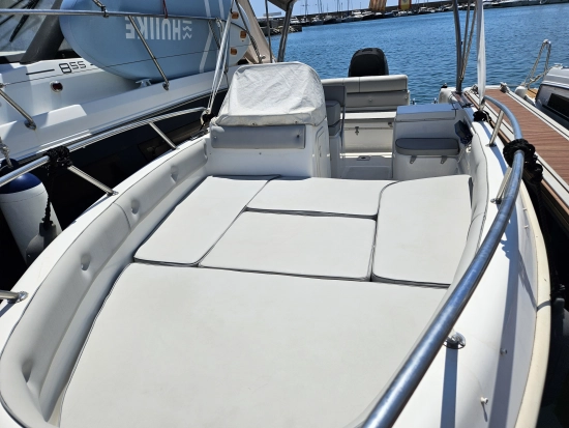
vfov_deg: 58.9
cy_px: 214
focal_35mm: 23
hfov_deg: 73.9
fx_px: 378
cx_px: 284
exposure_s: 1/6354
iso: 25
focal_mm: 5.4
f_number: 1.8
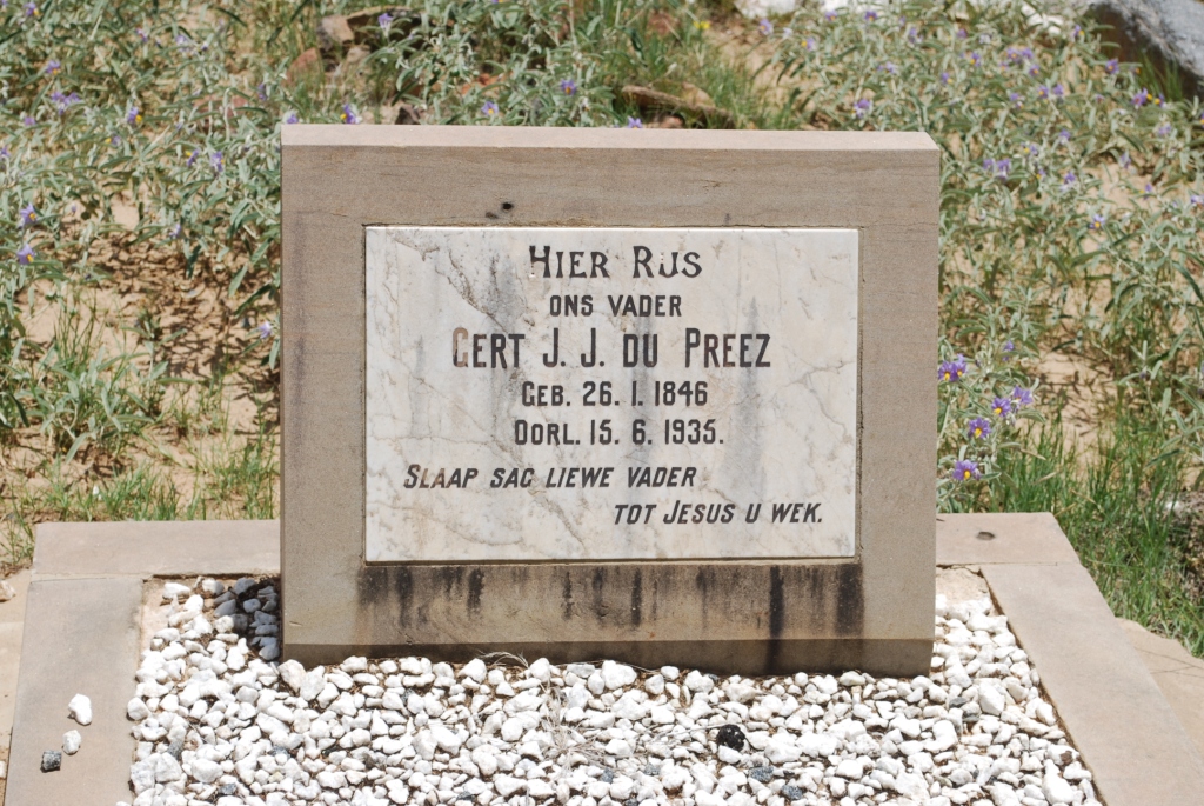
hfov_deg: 24.6
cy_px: 403
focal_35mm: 82
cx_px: 602
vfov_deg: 16.6
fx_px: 2762
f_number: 9
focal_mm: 55
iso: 100
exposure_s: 1/250
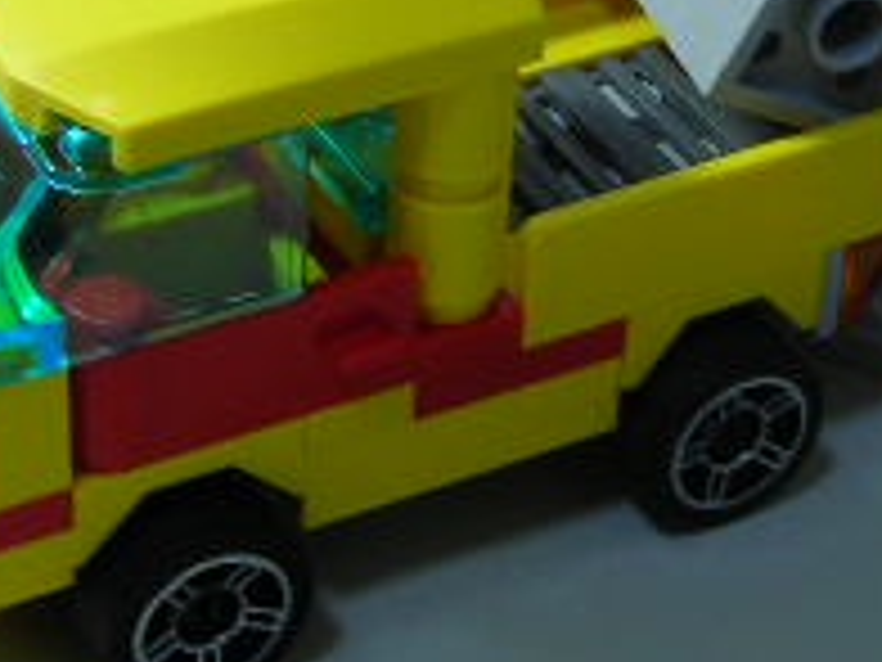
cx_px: 513
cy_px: 144
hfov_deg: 15.9
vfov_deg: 11.9
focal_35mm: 124
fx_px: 3159
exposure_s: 1/6.3
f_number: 3.2
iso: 50
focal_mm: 6.3
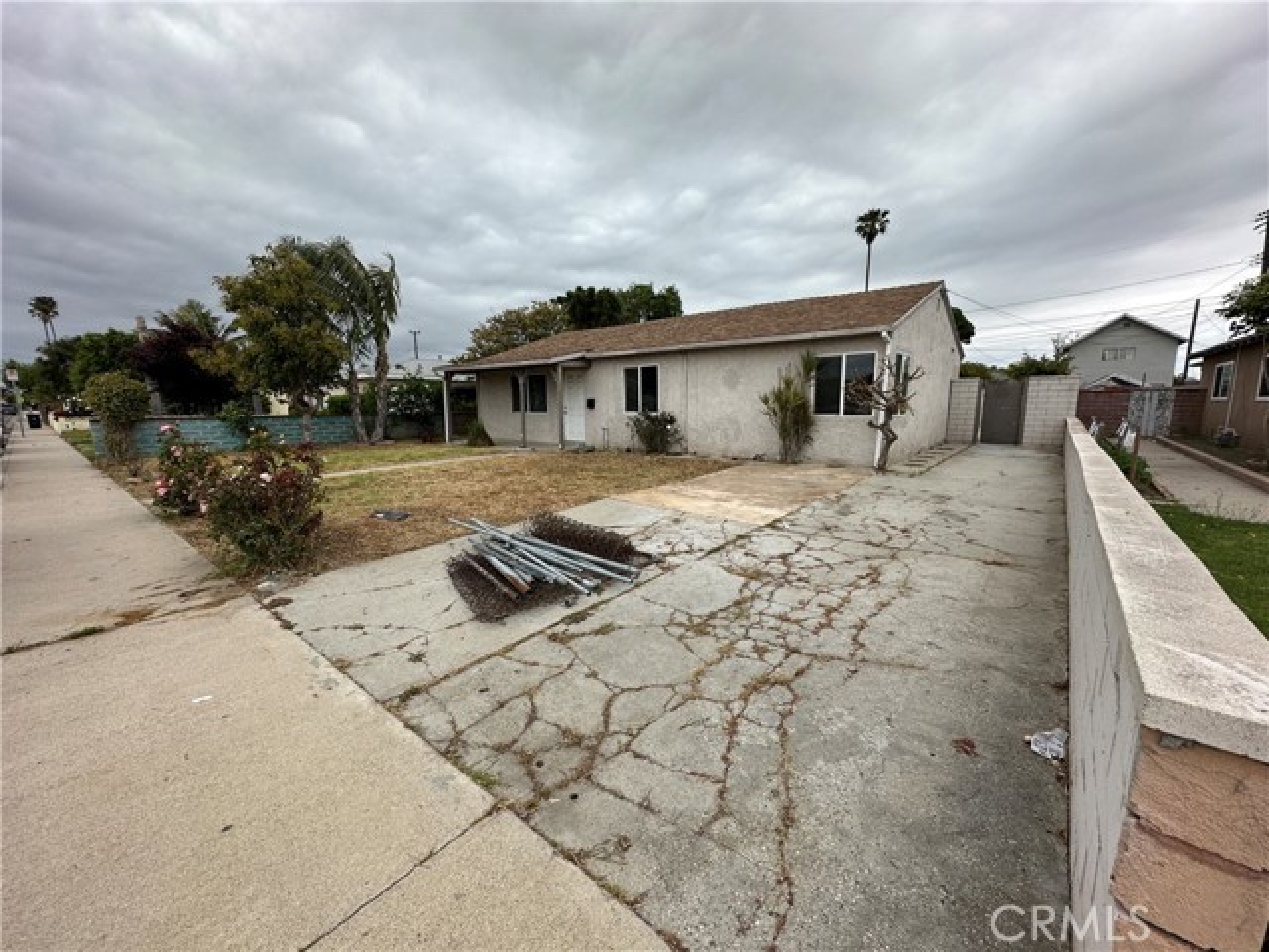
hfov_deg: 102.1
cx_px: 634
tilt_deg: -8.2
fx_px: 513
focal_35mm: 14
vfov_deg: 85.7
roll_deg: +0.2
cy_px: 476
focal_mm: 2.22
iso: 50
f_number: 2.2
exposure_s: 1/1233
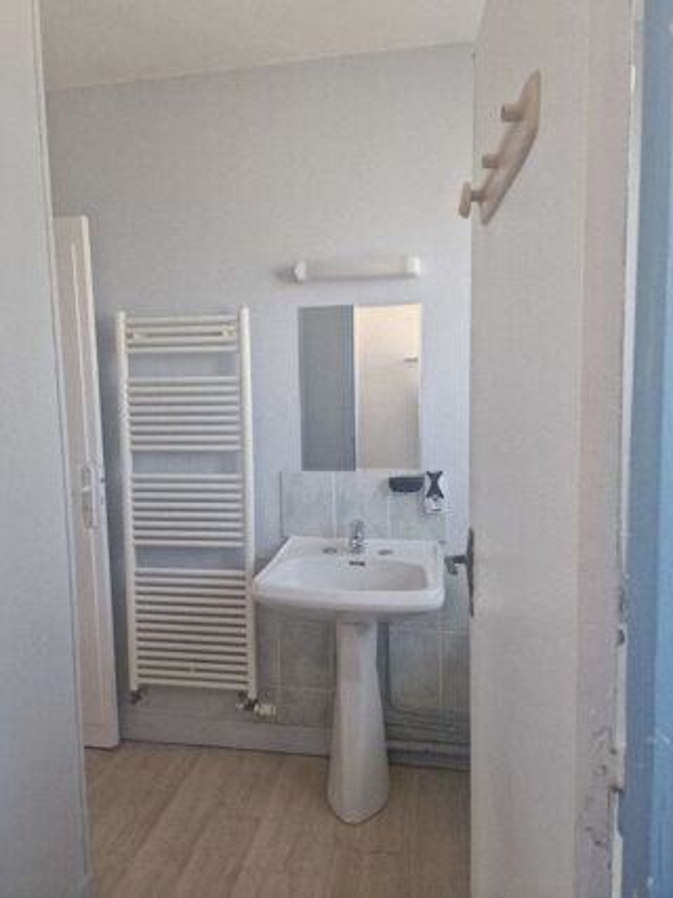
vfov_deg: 73.9
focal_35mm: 23
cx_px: 336
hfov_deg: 58.9
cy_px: 449
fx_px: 597
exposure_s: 1/180
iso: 100
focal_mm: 6.4
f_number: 1.8
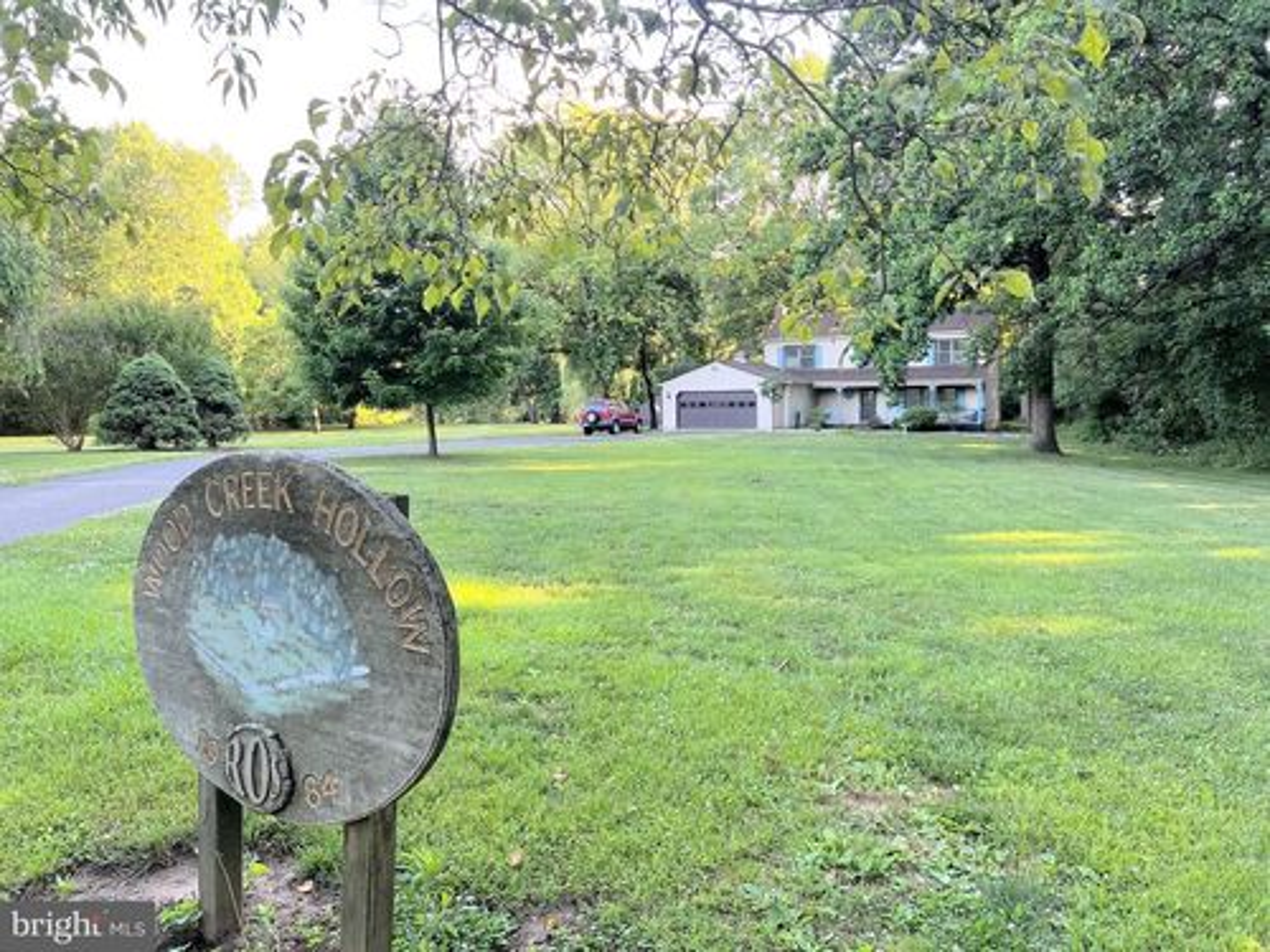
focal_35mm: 26
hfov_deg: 67.3
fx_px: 954
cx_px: 635
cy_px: 476
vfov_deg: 53.1
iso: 64
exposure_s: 1/133
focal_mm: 5.7
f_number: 1.5
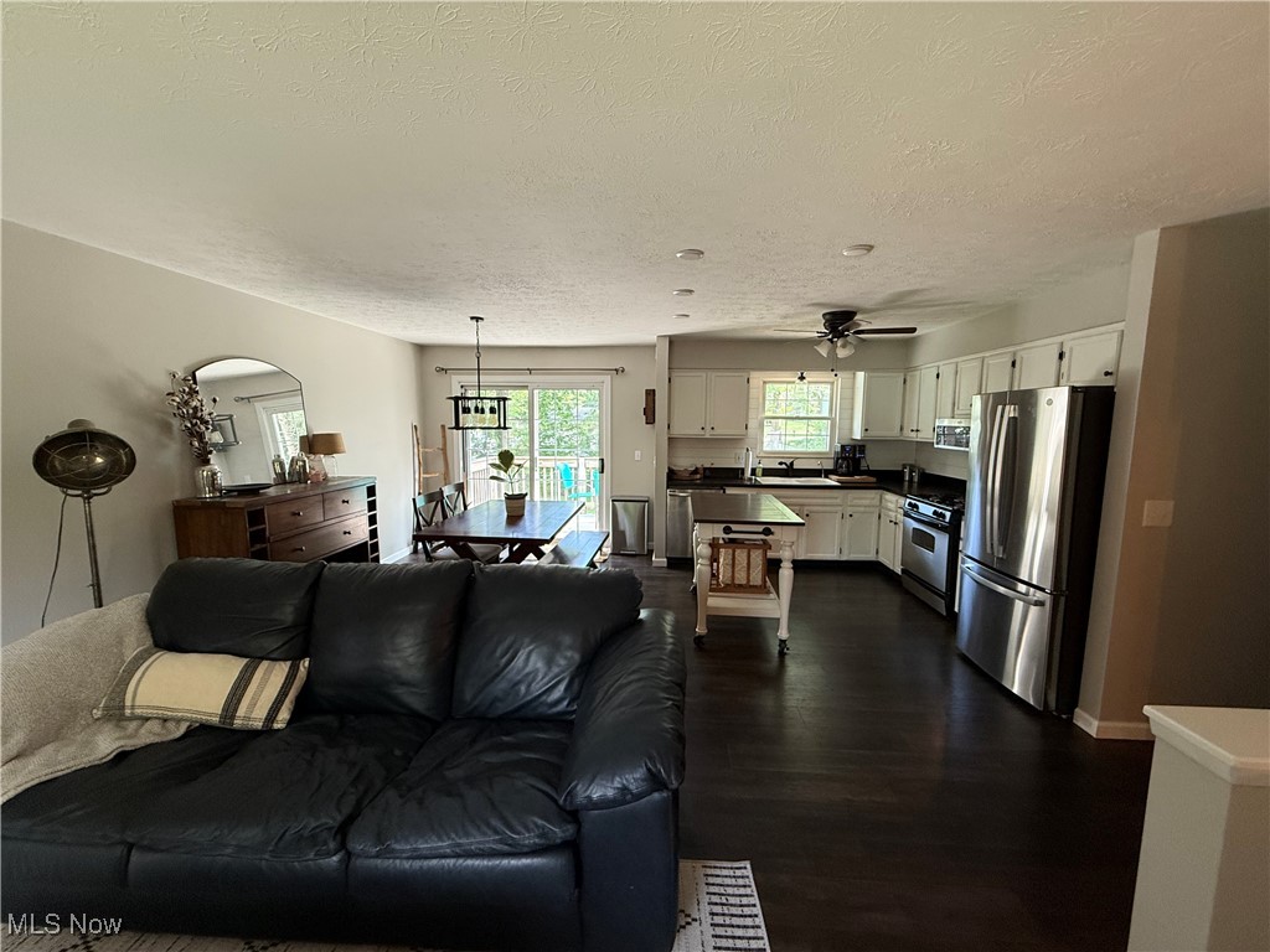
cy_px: 476
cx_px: 635
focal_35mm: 14
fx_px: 514
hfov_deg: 102.1
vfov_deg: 85.7
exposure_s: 1/60
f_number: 2.2
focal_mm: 2.22
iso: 250
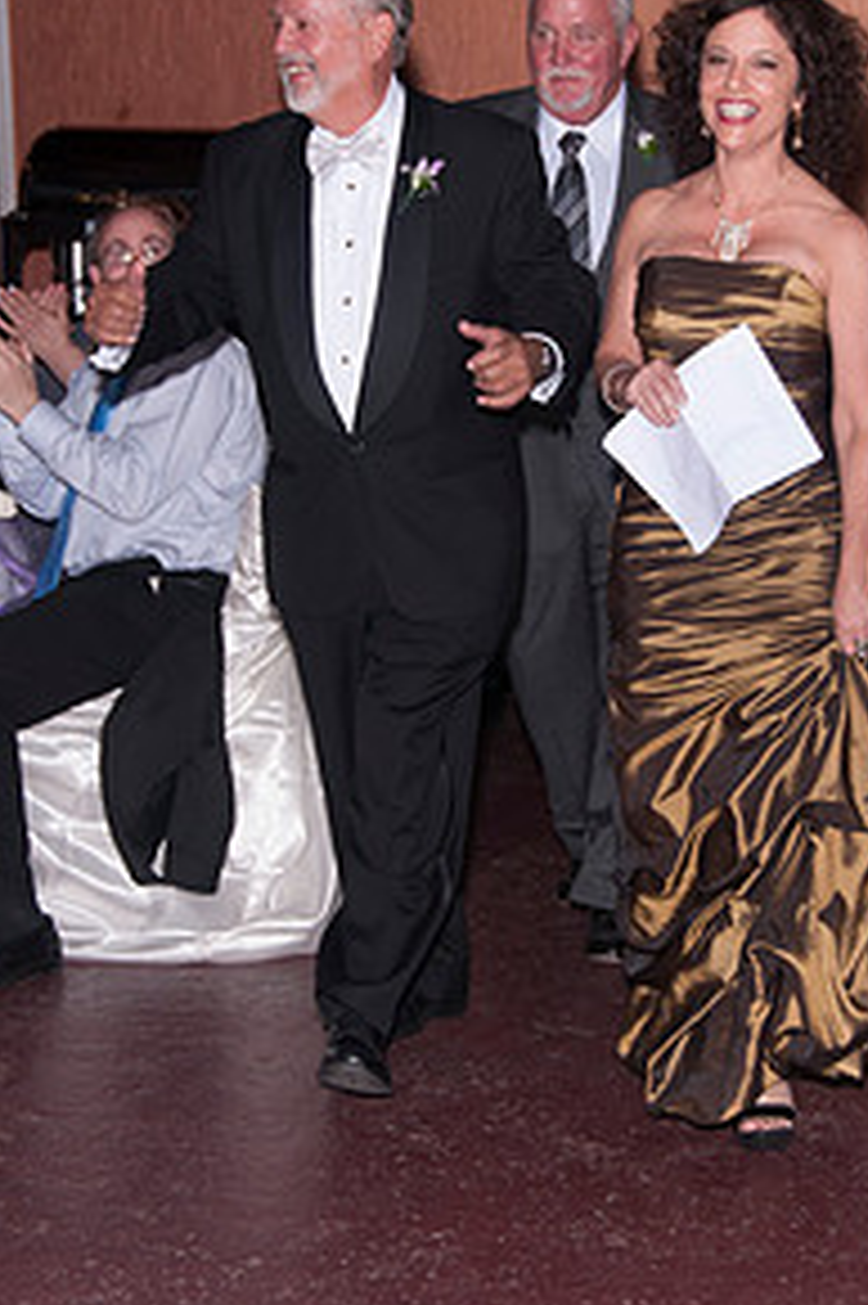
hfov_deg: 12.8
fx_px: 3874
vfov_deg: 19.1
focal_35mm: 107
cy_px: 518
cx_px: 524
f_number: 5.6
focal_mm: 46
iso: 400
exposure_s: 1/60
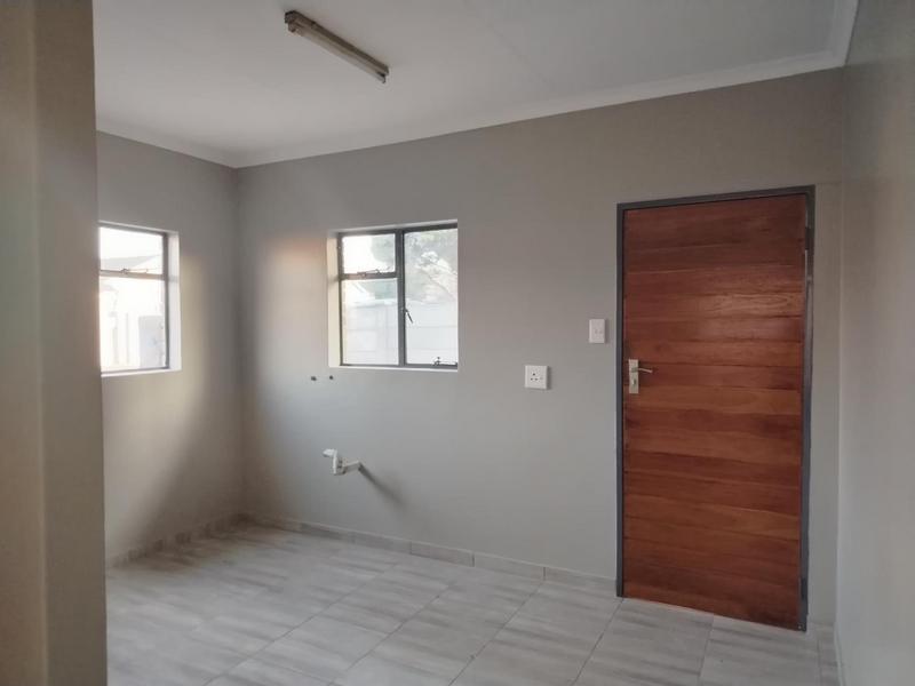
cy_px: 343
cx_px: 458
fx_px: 634
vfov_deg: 56.8
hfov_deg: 71.6
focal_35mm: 24
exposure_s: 1/100
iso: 1669
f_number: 1.75
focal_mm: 5.25
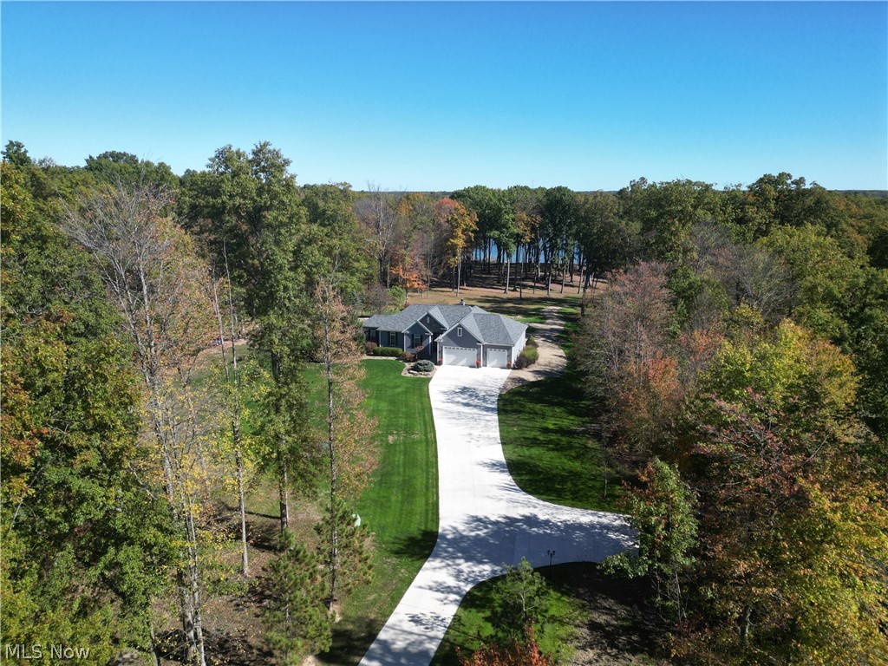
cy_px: 333
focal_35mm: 24
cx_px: 444
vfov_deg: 56.8
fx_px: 616
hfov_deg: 71.6
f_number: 1.7
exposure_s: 1/2000
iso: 110
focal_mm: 6.72
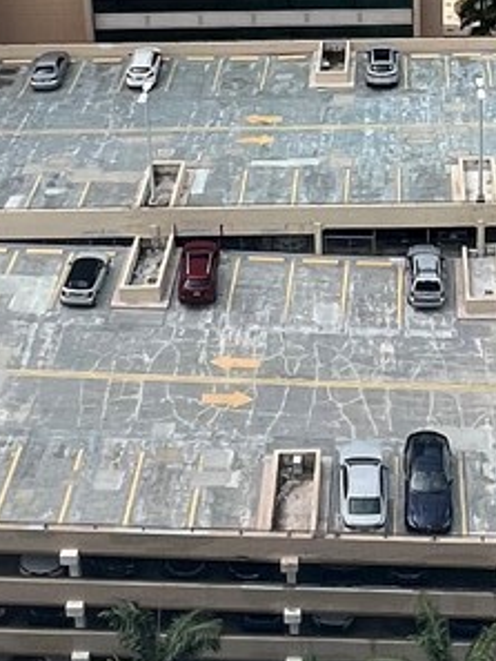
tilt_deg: -16.3
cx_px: 409
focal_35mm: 70
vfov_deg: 24.6
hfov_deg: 20.7
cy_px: -174
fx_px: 1336
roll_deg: +1.2
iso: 32
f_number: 1.8
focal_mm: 1.57
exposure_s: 1/1575
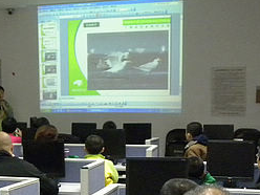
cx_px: 12
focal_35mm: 84
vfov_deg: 17.3
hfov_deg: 22.5
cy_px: 183
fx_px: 631
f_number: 2.8
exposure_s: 1/22.2
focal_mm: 4.6
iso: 400
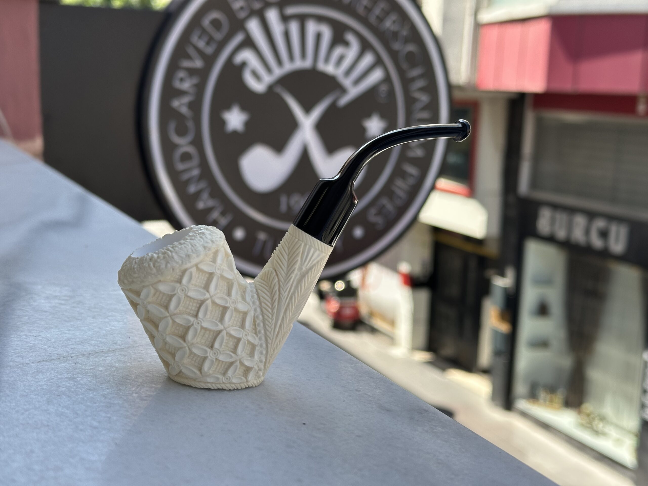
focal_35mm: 48
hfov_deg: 39.7
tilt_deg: -10.0
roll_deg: -2.1
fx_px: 899
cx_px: 324
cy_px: 243
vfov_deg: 30.3
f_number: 1.78
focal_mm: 6.86
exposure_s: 1/1227
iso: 64
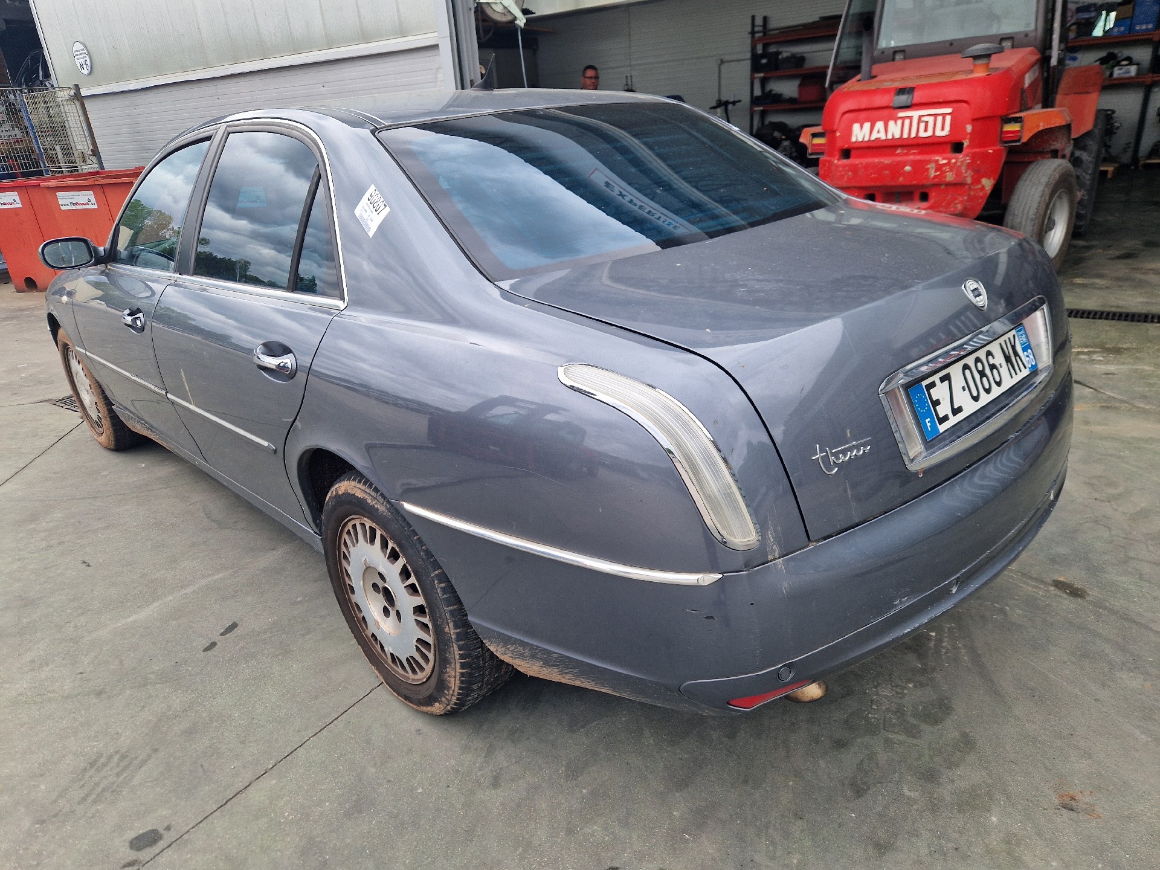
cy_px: 435
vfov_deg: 58.9
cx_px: 580
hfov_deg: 73.9
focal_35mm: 23
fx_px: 771
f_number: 1.8
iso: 50
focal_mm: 5.4
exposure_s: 1/370
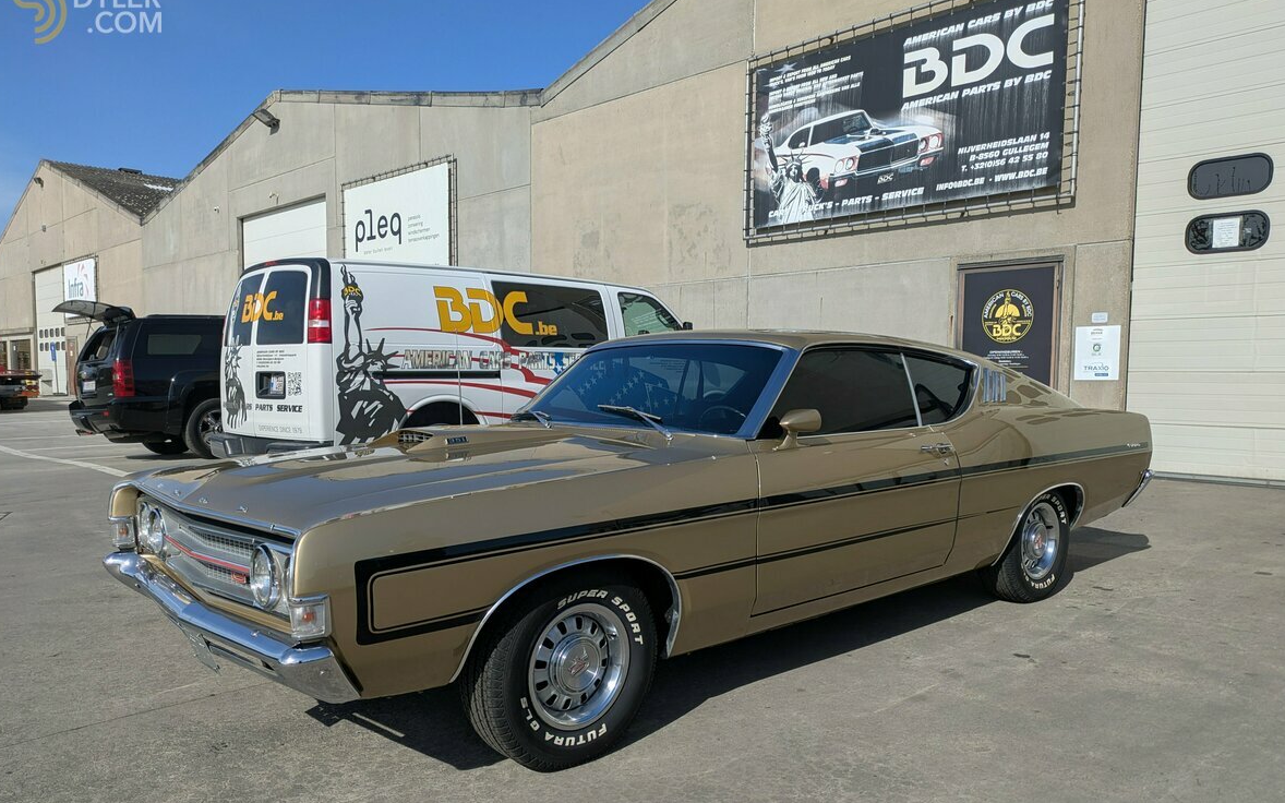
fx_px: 945
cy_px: 460
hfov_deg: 68.4
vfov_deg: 45.9
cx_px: 641
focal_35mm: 27
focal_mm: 5.43
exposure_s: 1/3226
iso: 40
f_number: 1.89
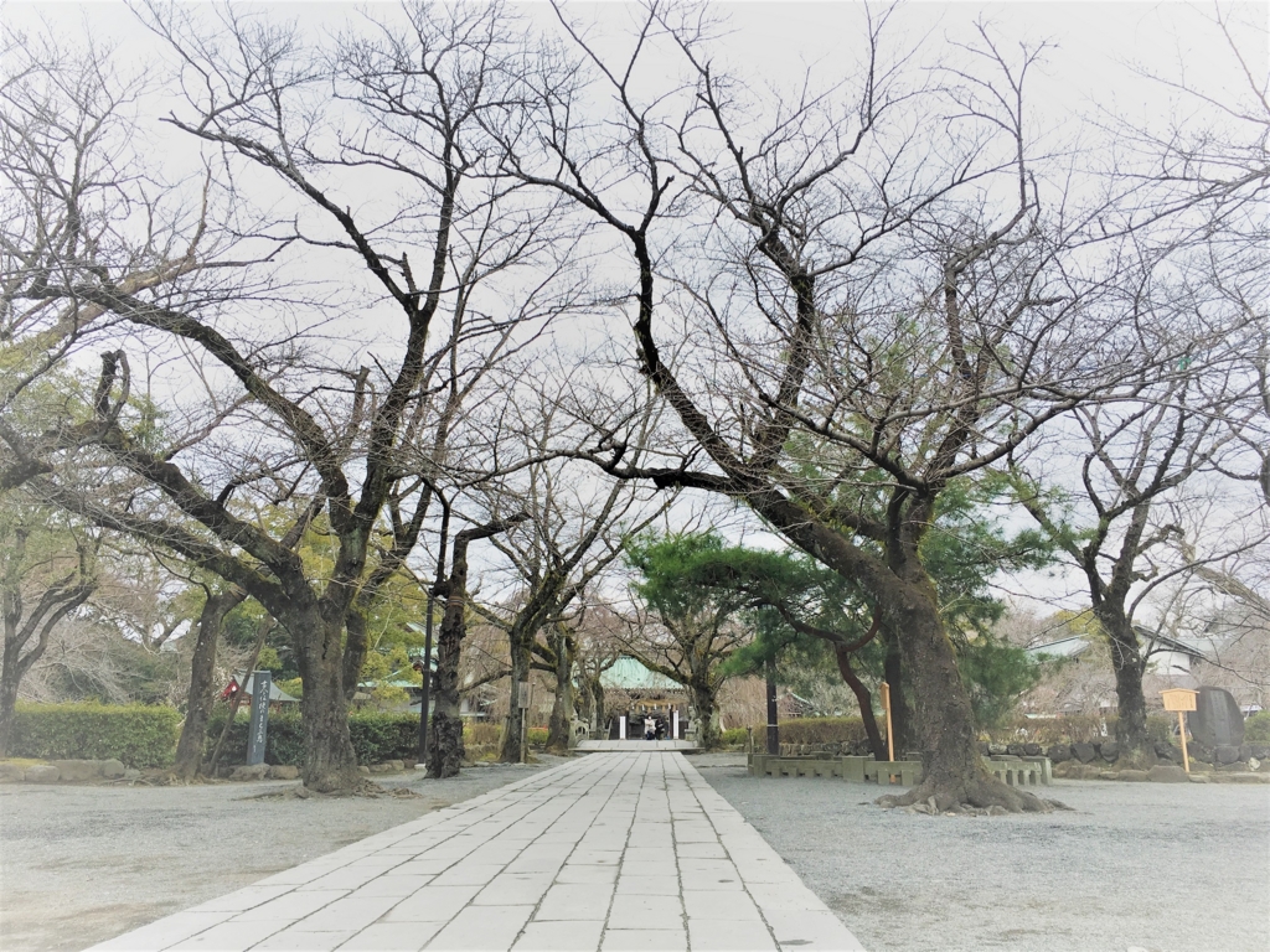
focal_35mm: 29
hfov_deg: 61.7
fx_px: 1064
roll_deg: -1.7
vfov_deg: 48.2
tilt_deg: +13.8
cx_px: 635
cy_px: 476
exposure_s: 1/641
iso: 25
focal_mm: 4.15
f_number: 2.2
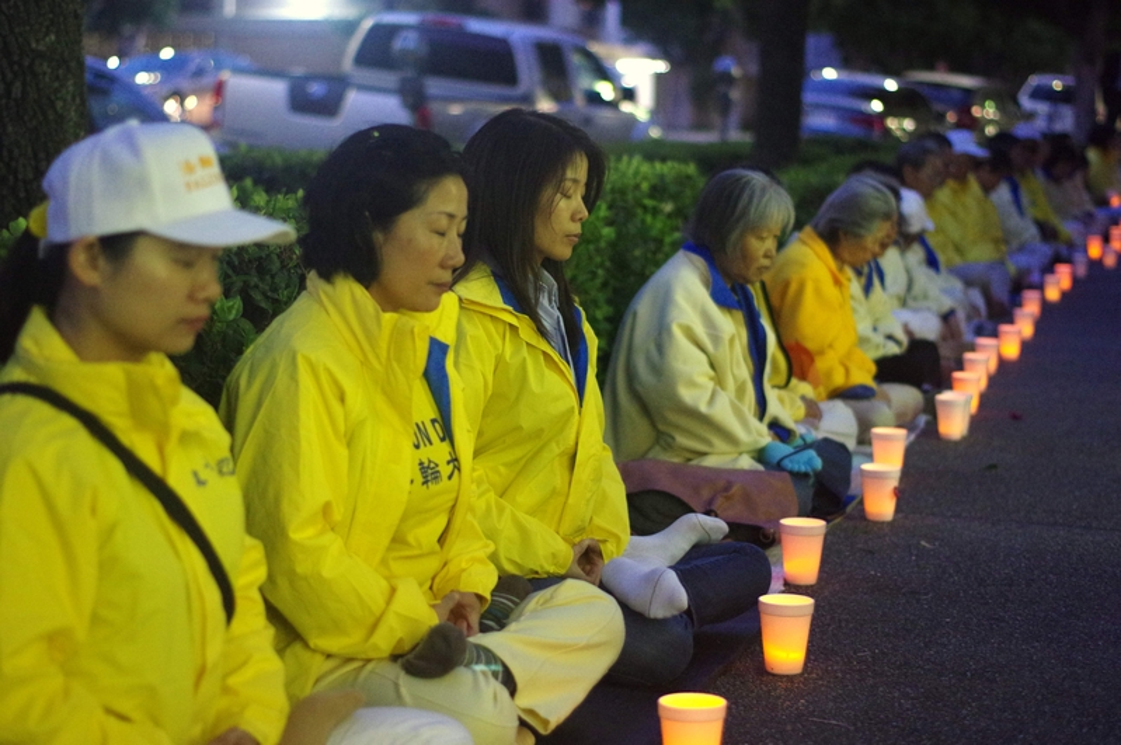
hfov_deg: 27.0
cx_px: 560
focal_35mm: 75
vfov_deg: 18.1
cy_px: 372
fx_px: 2333
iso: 3200
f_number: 2
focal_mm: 50
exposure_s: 1/80
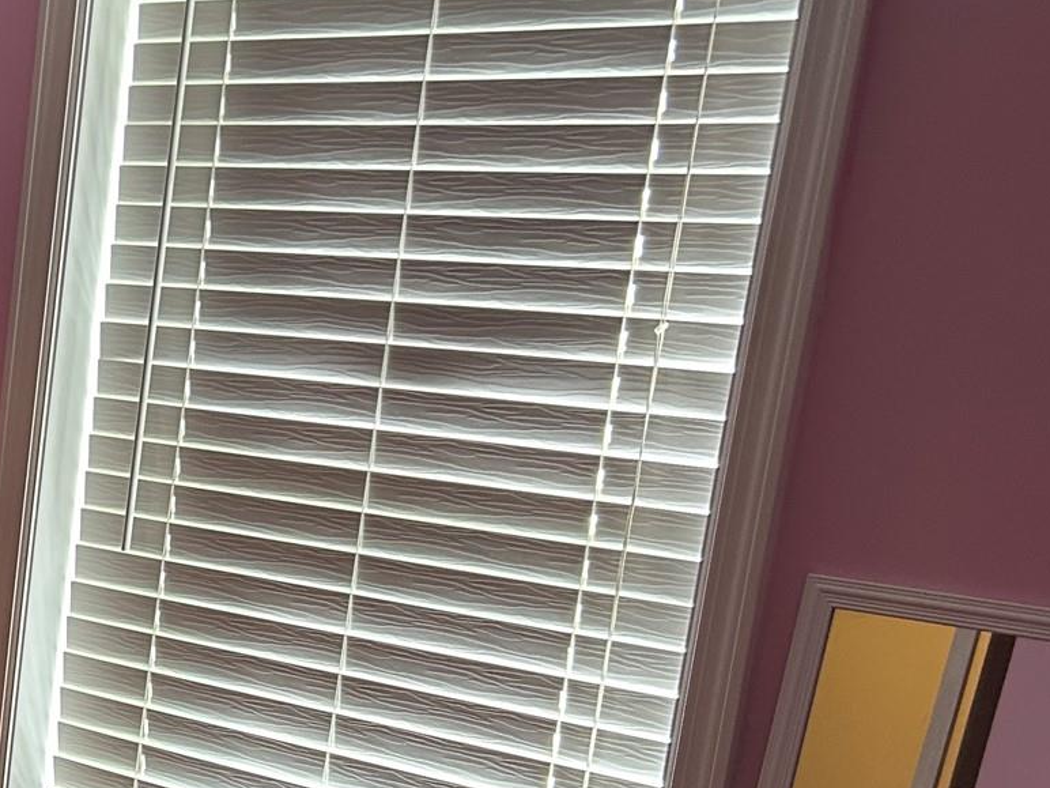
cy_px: 780
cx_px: -227
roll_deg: -3.4
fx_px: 2093
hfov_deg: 25.2
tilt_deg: -13.5
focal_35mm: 69
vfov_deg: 20.6
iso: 200
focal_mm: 5.7
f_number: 1.5
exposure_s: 1/60
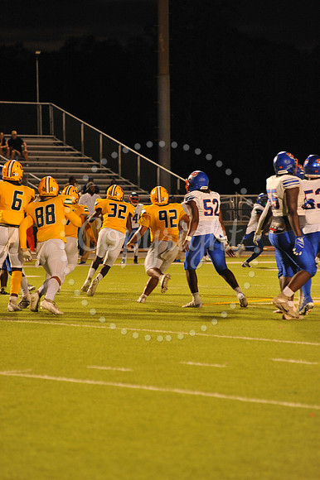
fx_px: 2670
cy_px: 240
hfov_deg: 6.9
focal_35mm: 200
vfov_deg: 10.3
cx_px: 160
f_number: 4.5
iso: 3200
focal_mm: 200
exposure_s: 1/160
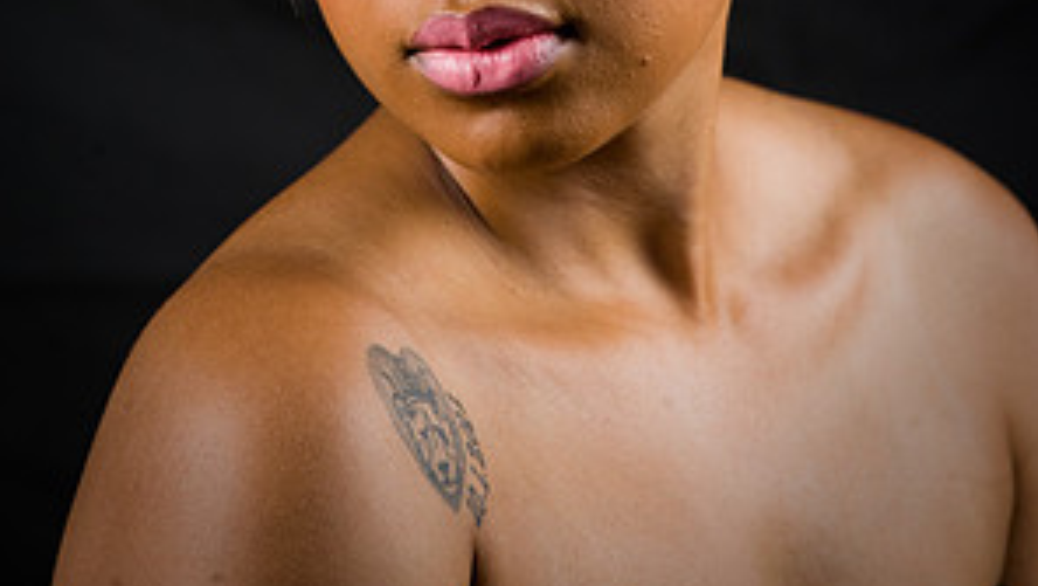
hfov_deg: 6.8
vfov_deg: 3.8
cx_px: 517
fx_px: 8759
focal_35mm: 318
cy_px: -172
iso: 200
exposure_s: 1/125
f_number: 5.6
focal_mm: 200
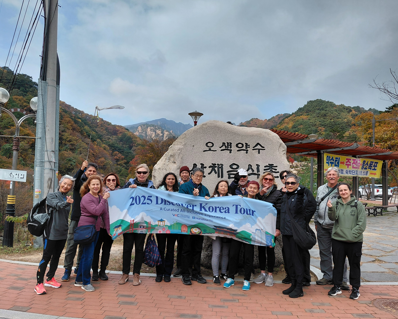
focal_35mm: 27
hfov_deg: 64.0
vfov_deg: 53.2
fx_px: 318
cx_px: 188
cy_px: 165
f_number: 1.8
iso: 50
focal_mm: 4.69
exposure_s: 1/1661
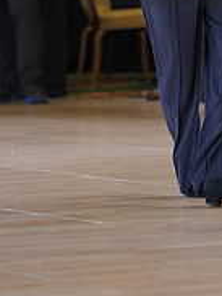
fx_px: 3527
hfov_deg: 3.6
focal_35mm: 412
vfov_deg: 4.8
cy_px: -47
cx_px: 312
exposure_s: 1/500
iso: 800
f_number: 2
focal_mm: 90
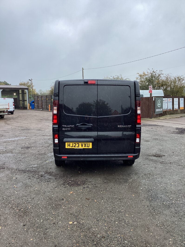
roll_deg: +0.2
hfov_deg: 45.5
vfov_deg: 58.3
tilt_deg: -5.8
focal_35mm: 31
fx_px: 221
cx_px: 92
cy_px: 124
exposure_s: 1/228
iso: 25
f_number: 2.4
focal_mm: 3.3
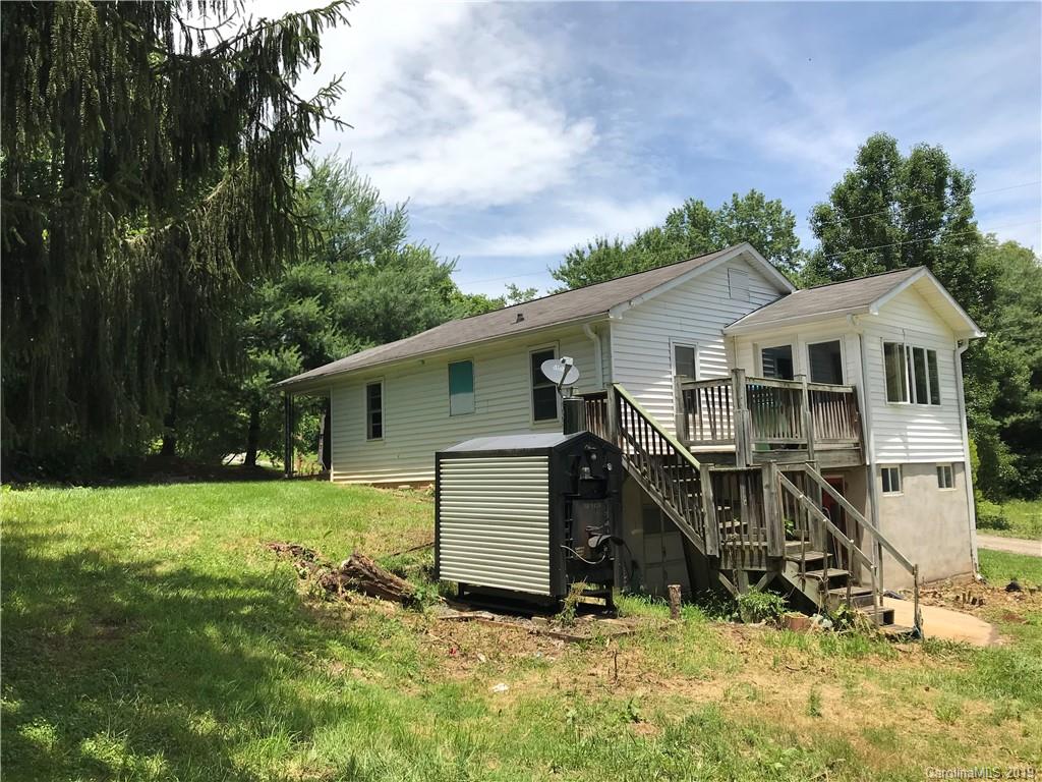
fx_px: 843
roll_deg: +2.9
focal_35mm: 28
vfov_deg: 49.7
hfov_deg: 63.4
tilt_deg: +6.2
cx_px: 521
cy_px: 391
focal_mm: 3.99
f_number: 1.8
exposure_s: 1/1996
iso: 20
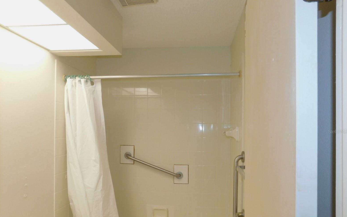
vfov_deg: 47.3
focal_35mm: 26
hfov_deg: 70.4
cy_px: 131
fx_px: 246
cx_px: 172
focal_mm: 4.1
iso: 200
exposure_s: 1/30
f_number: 3
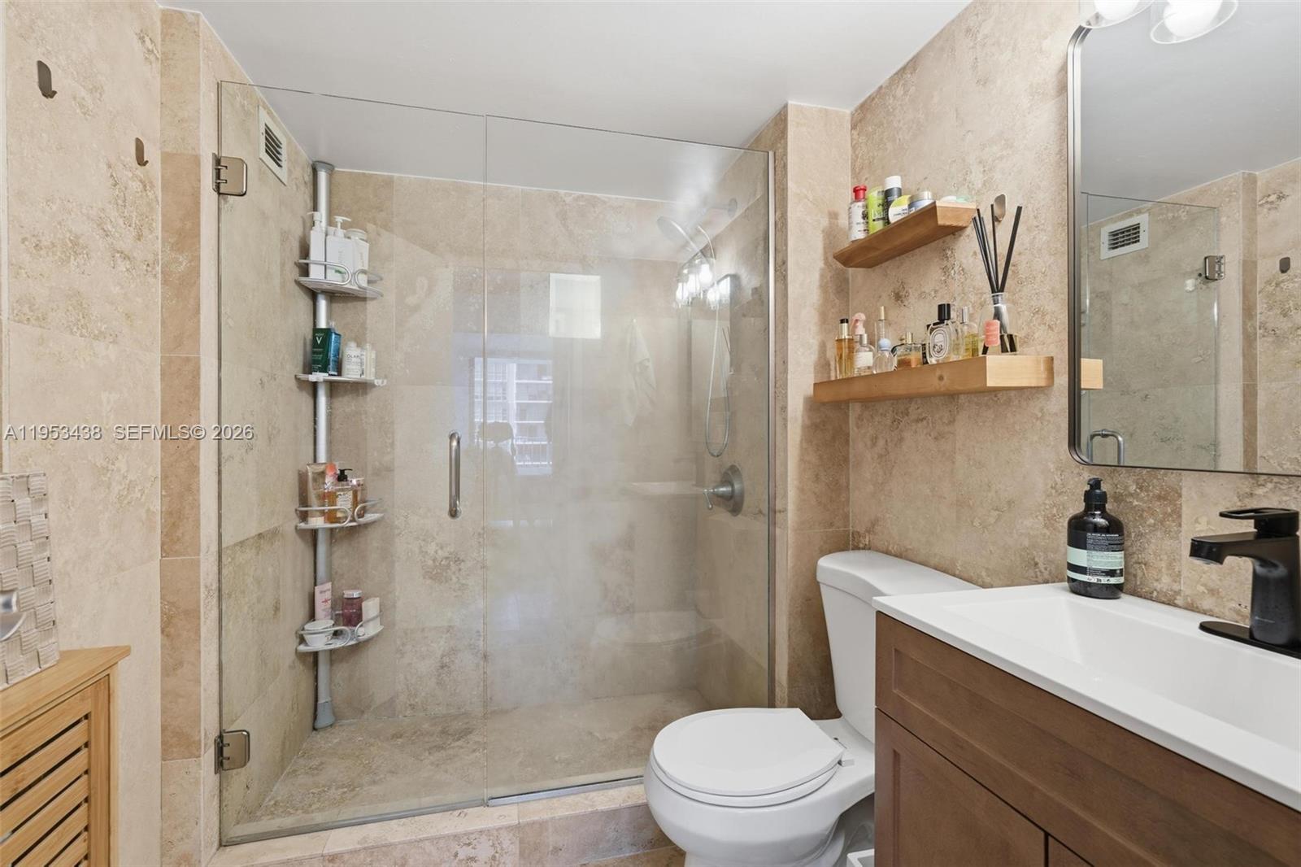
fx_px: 578
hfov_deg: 96.7
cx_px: 650
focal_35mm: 16
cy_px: 434
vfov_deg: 73.7
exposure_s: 1/20
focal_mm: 16
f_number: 7.1
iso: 160
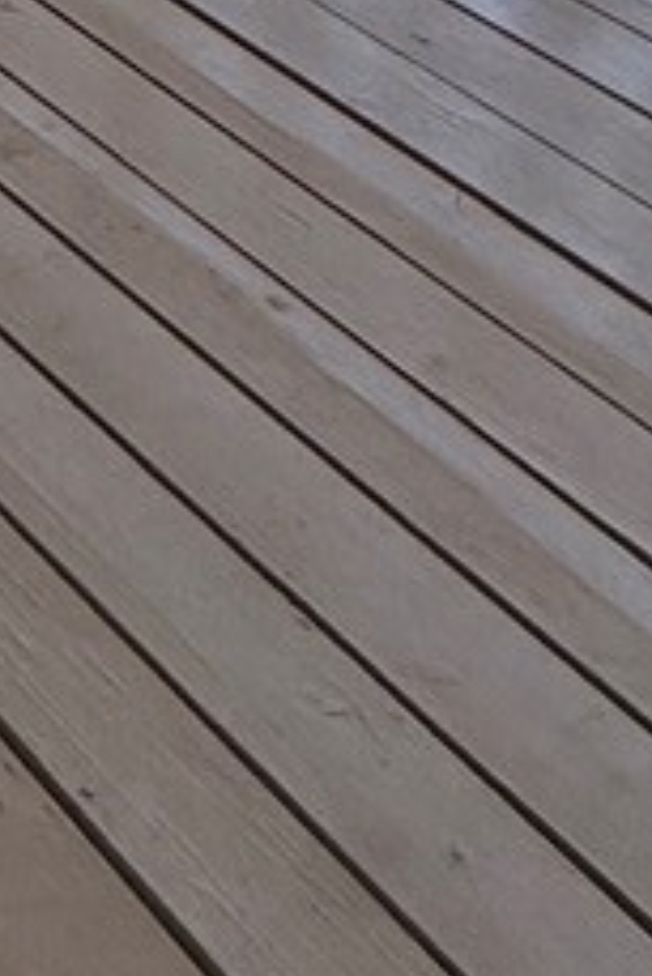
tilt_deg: -9.1
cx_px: -920
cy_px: -916
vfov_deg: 19.6
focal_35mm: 65
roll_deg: -0.7
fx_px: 1763
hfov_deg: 14.2
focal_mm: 2.22
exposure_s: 1/751
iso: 64
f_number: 2.2
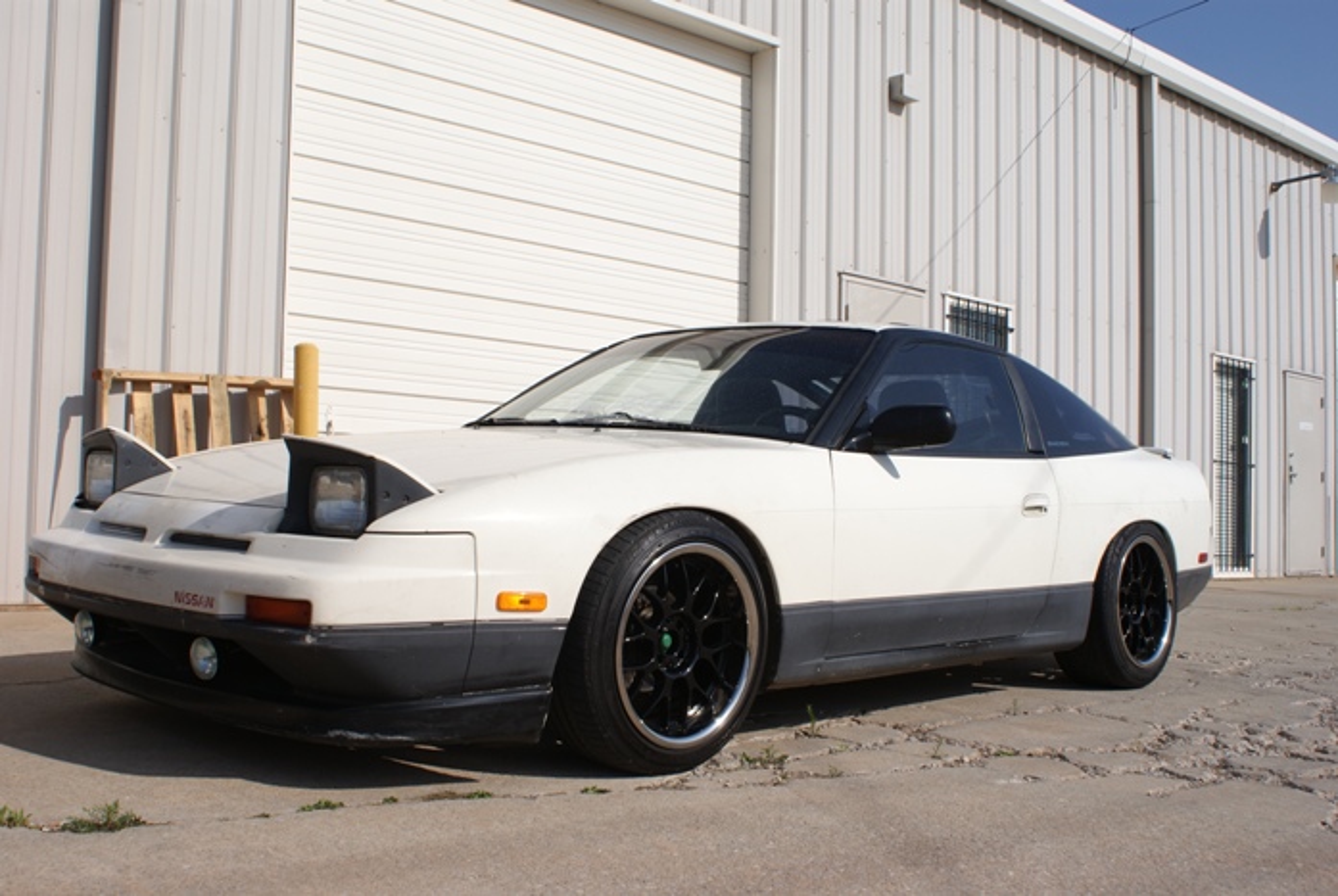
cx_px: 669
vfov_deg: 34.3
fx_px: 1452
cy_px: 448
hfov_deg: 49.5
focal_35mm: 39
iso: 100
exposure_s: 1/250
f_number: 9
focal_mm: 26
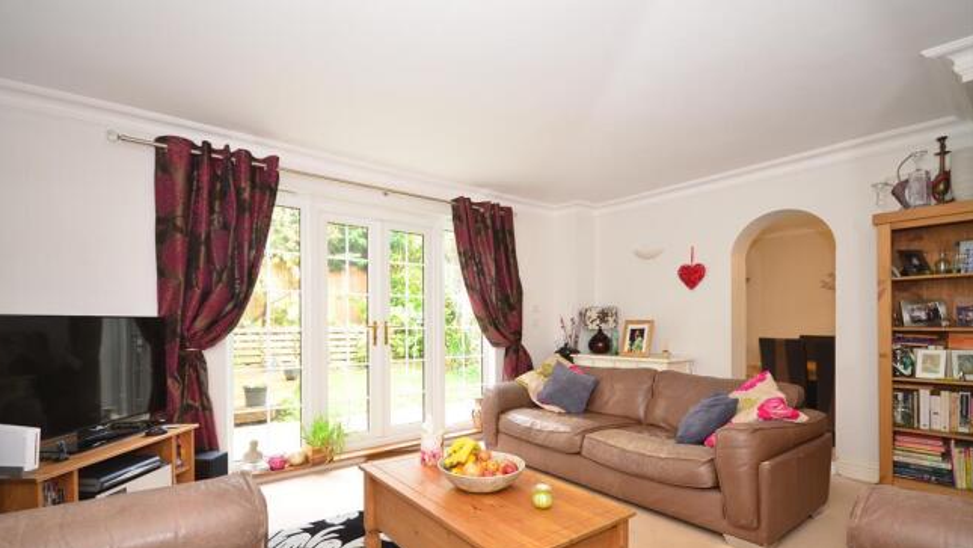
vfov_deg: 62.1
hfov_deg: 94.2
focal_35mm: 18
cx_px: 481
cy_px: 316
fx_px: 452
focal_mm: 11
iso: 200
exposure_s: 1/4
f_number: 5
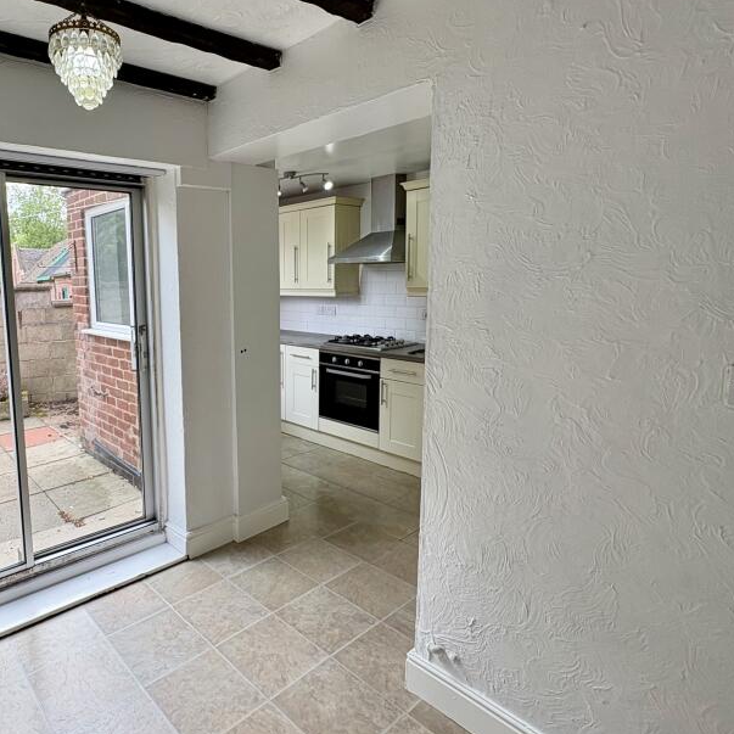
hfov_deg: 68.8
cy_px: 340
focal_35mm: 21
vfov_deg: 72.0
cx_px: 212
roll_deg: +1.8
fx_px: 504
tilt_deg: -6.8
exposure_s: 1/155
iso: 64
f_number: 2.2
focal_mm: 2.22
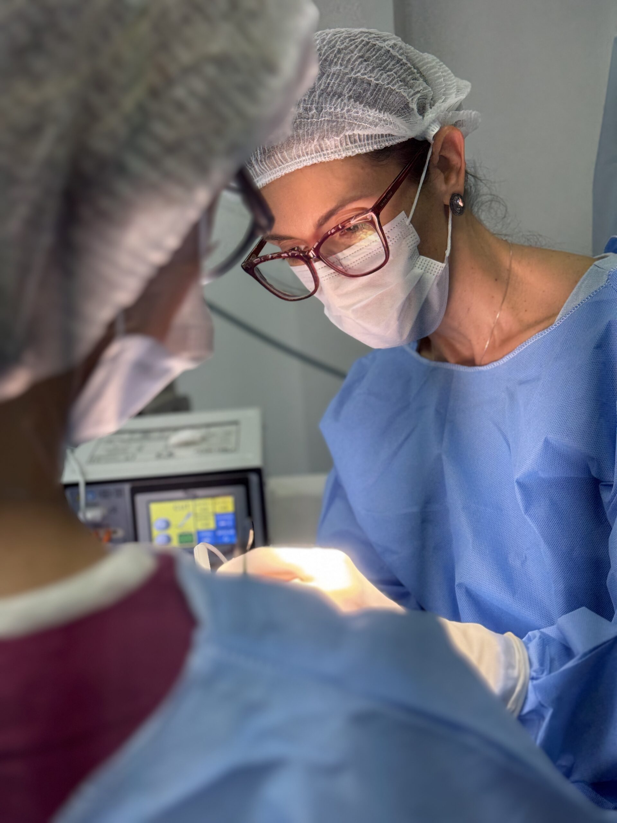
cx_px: 308
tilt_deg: -14.0
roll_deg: +4.8
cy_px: 412
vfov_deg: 39.7
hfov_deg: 30.3
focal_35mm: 48
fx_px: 1141
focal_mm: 6.76
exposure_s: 1/305
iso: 125
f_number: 1.78
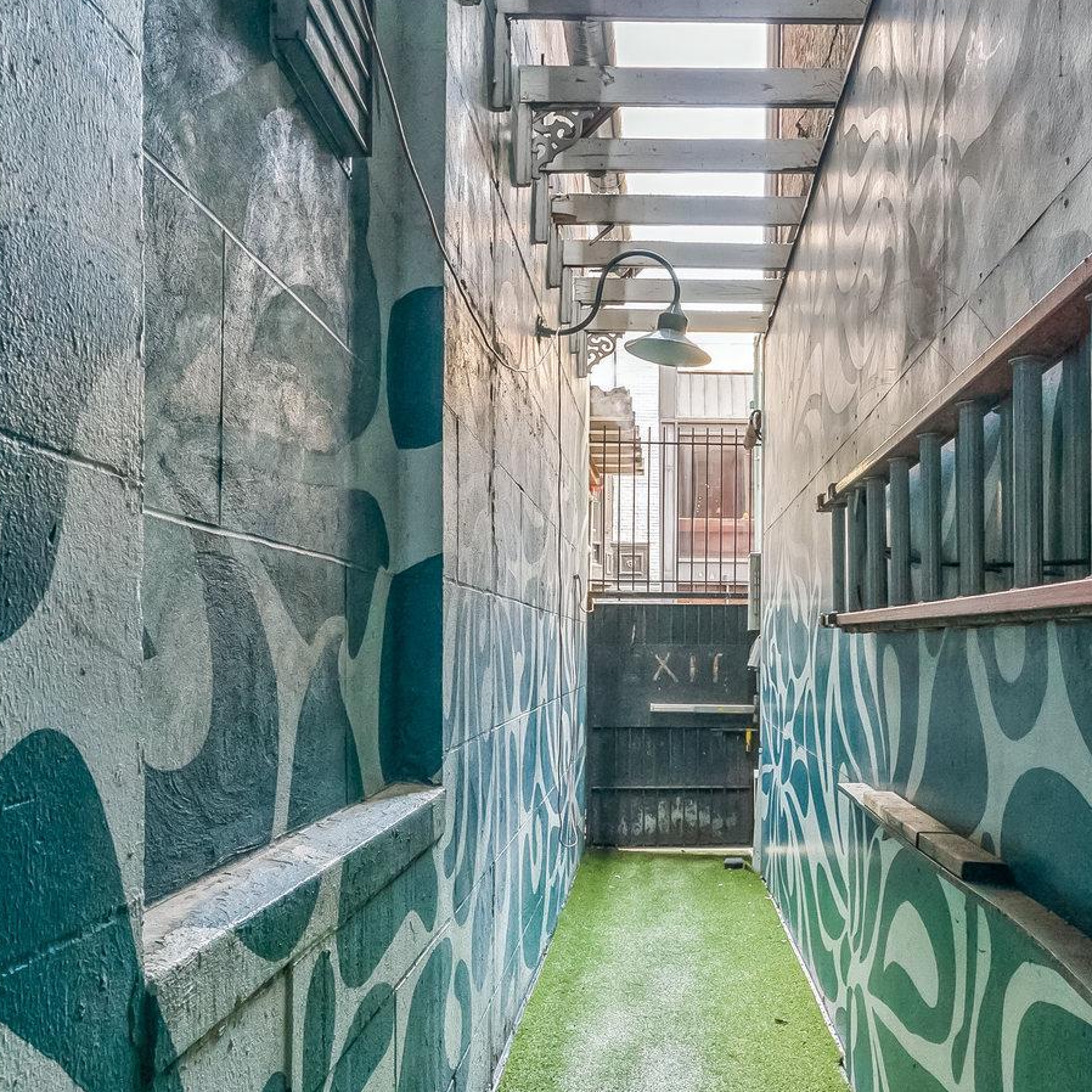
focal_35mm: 31
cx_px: 665
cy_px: 621
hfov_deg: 52.1
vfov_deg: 52.4
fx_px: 1106
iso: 3200
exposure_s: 1/50
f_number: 8
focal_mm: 16
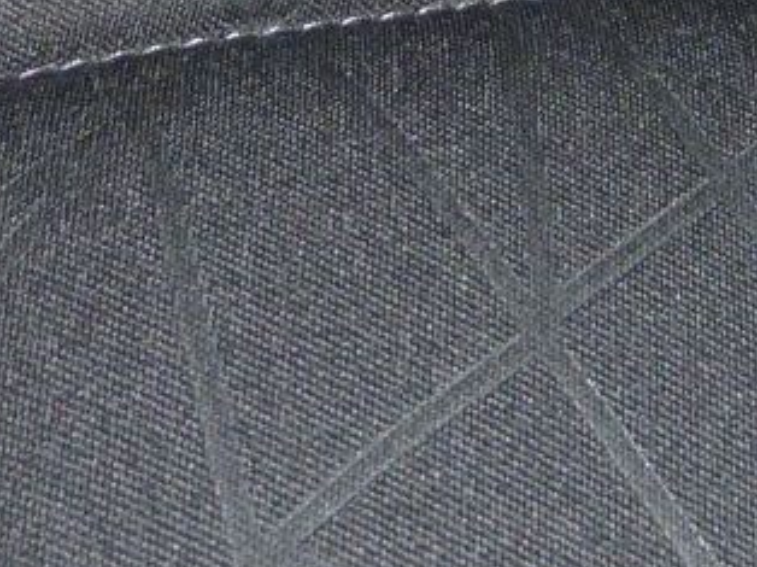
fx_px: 2710
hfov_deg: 15.8
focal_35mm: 124
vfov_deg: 11.5
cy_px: -256
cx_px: 605
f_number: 3.3
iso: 80
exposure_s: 1/30
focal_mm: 4.4
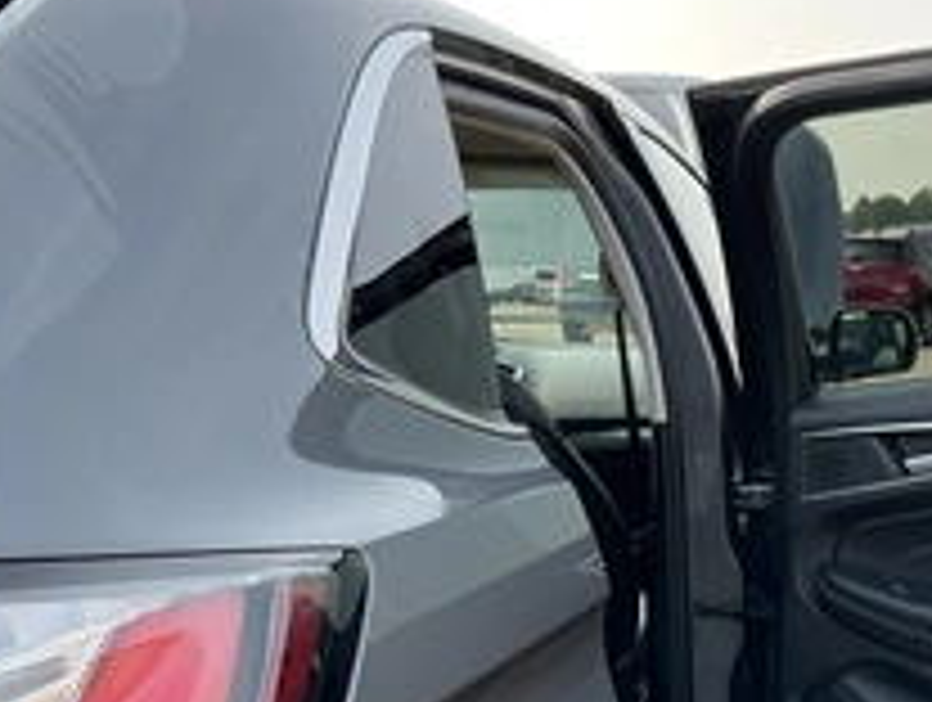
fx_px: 1456
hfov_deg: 34.2
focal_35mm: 54
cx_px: 765
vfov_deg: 26.7
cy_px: 531
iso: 25
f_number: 1.8
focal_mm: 3
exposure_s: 1/360
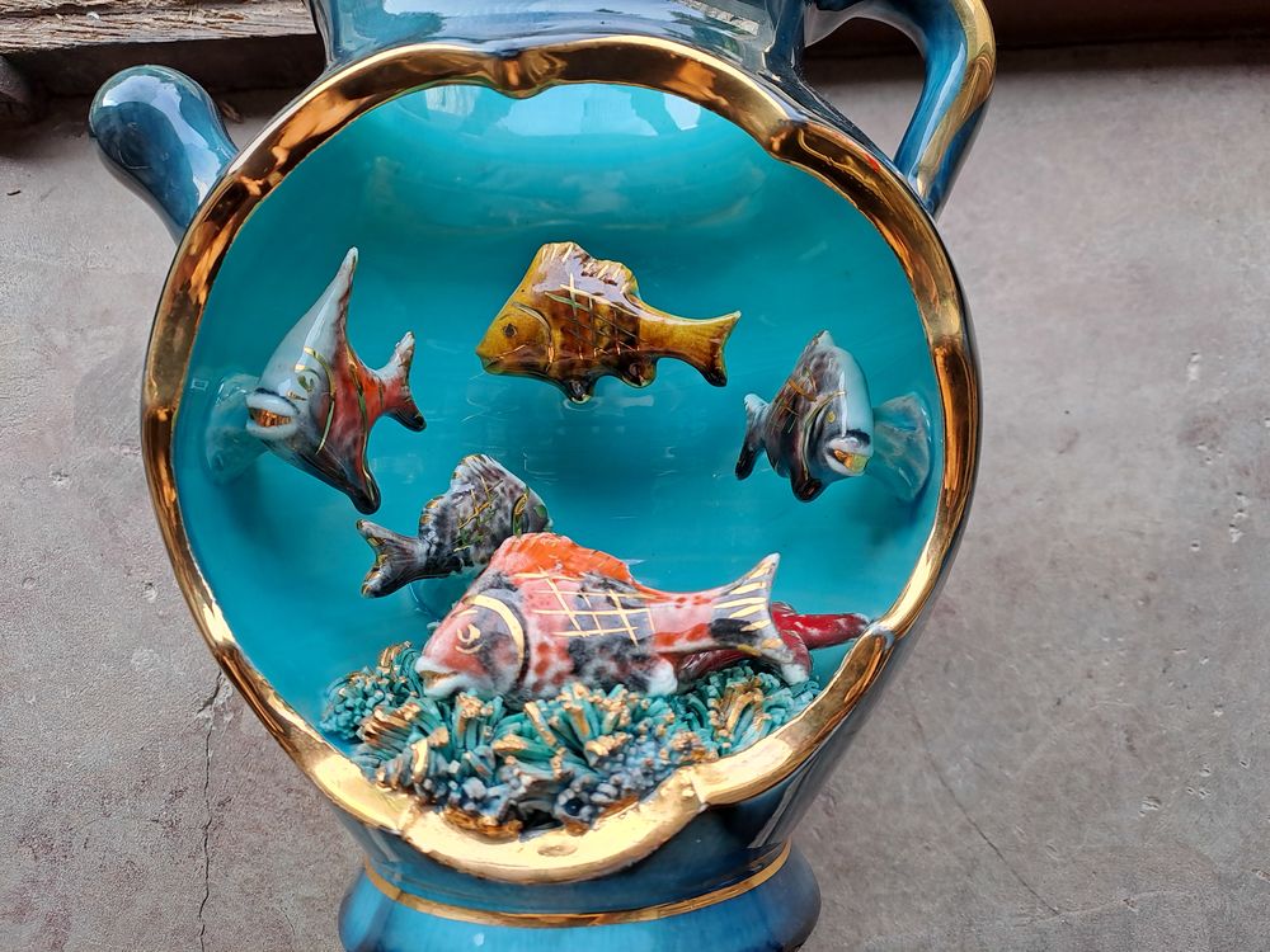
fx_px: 917
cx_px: 635
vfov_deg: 54.9
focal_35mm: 25
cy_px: 476
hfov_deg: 69.4
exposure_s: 1/120
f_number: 1.8
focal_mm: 4.65
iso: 40
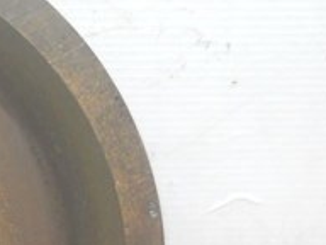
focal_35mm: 137
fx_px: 1290
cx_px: -194
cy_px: 282
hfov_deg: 13.4
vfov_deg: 10.7
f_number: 3.1
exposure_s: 1/30
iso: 200
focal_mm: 6.72
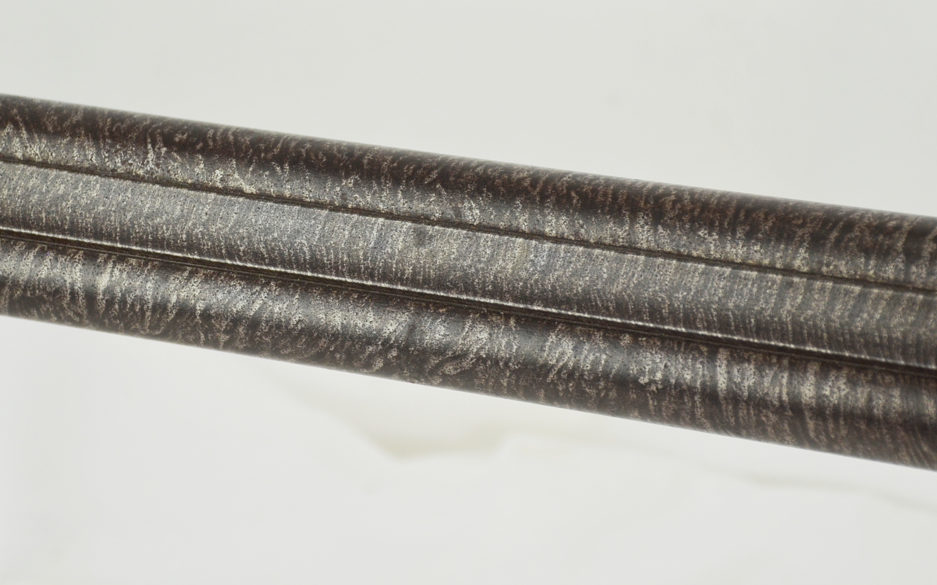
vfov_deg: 8.4
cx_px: 452
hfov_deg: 13.3
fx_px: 4009
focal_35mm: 157
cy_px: 290
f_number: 5.6
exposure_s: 1/250
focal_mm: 80
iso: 500
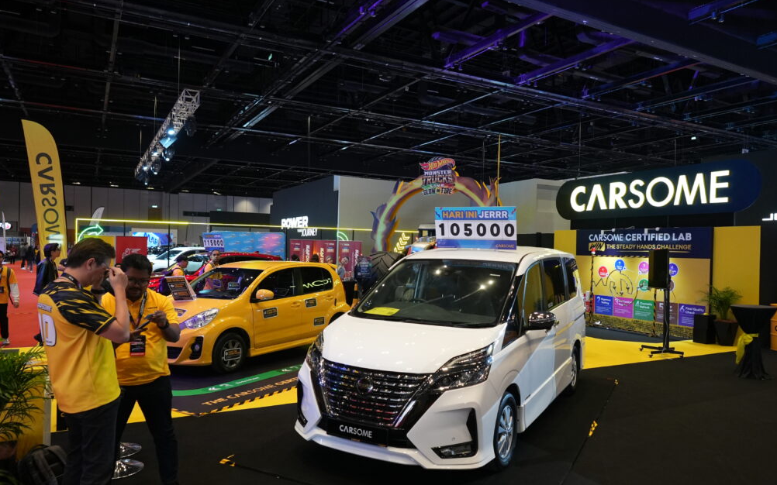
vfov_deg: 49.2
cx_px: 390
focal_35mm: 25
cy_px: 261
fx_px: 529
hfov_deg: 72.6
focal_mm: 16
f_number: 2.8
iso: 2500
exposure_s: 1/250
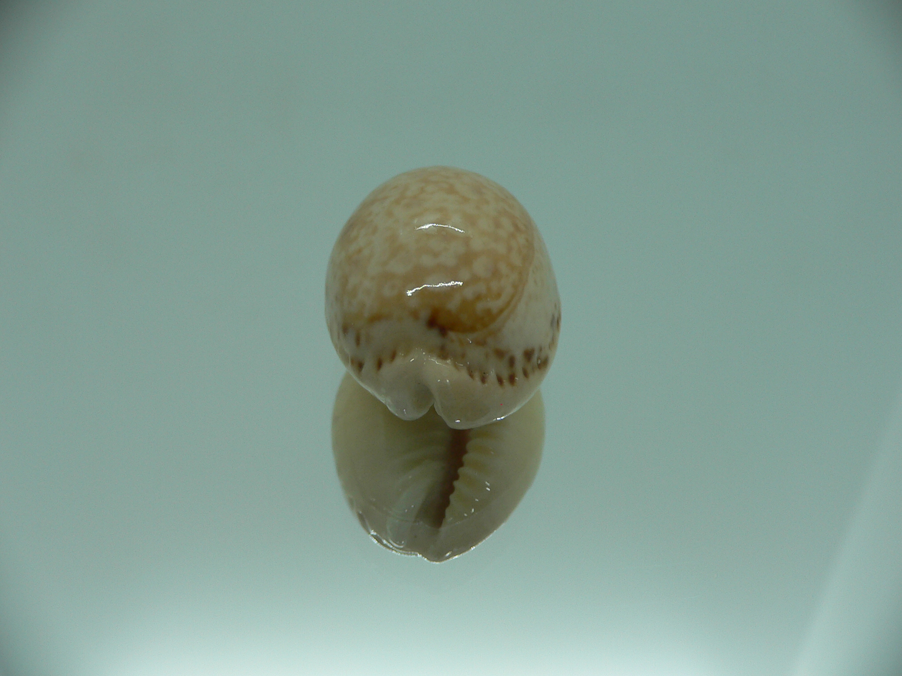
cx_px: 451
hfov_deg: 52.6
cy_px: 338
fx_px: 912
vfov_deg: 40.7
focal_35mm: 35
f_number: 2.8
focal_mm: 4.6
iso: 80
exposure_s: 1/80
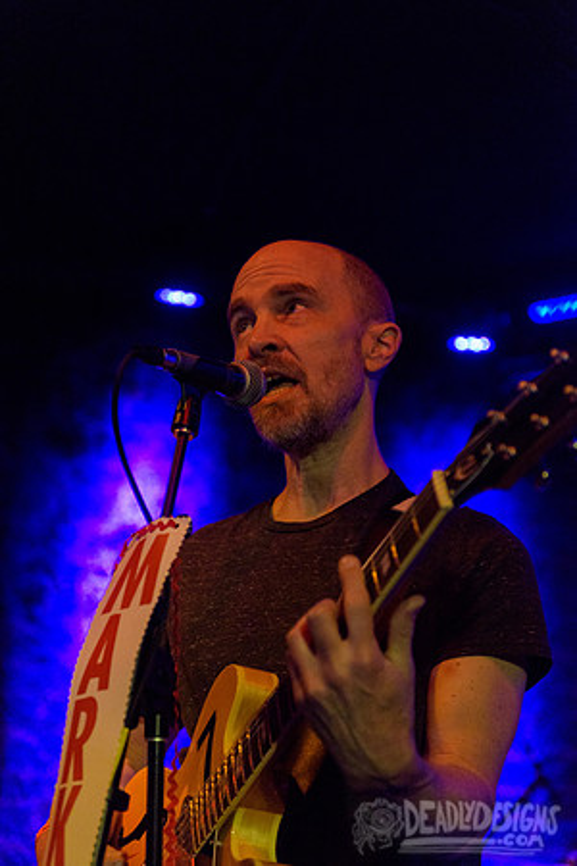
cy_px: 433
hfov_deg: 21.9
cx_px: 288
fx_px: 1490
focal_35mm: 62
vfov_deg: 32.4
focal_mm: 62
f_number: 3.2
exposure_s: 1/125
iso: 3200
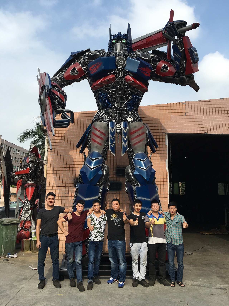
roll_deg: -0.8
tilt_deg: +10.8
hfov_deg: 48.2
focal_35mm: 29
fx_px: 256
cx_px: 114
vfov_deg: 61.7
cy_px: 153
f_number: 2.2
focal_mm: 4.15
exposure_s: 1/1399
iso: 25
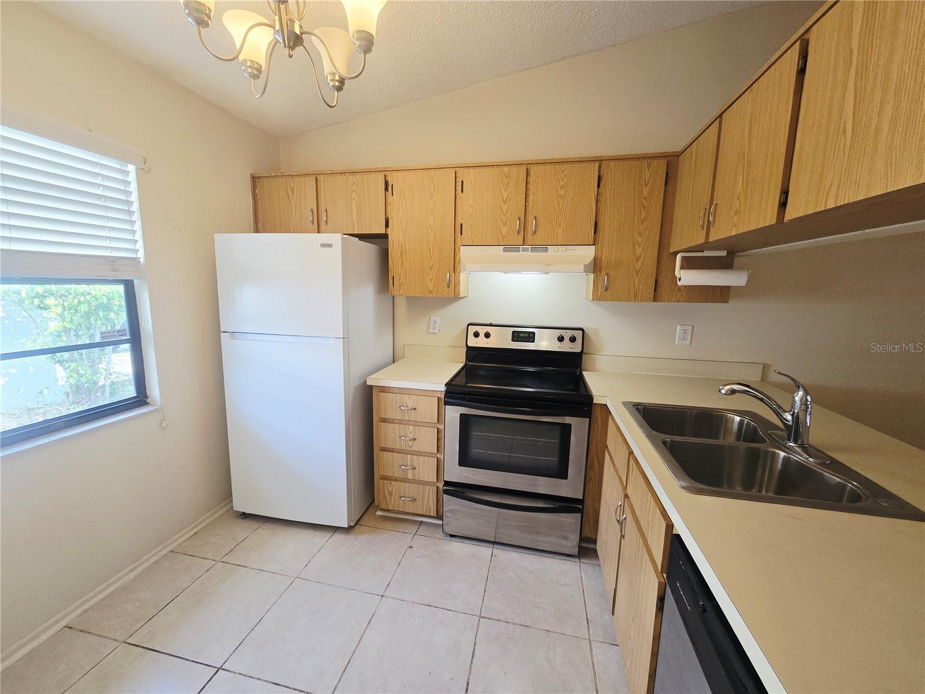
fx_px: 347
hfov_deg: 106.2
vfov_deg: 89.9
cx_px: 462
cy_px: 347
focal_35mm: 13
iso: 125
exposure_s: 1/60
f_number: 2.2
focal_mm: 2.2
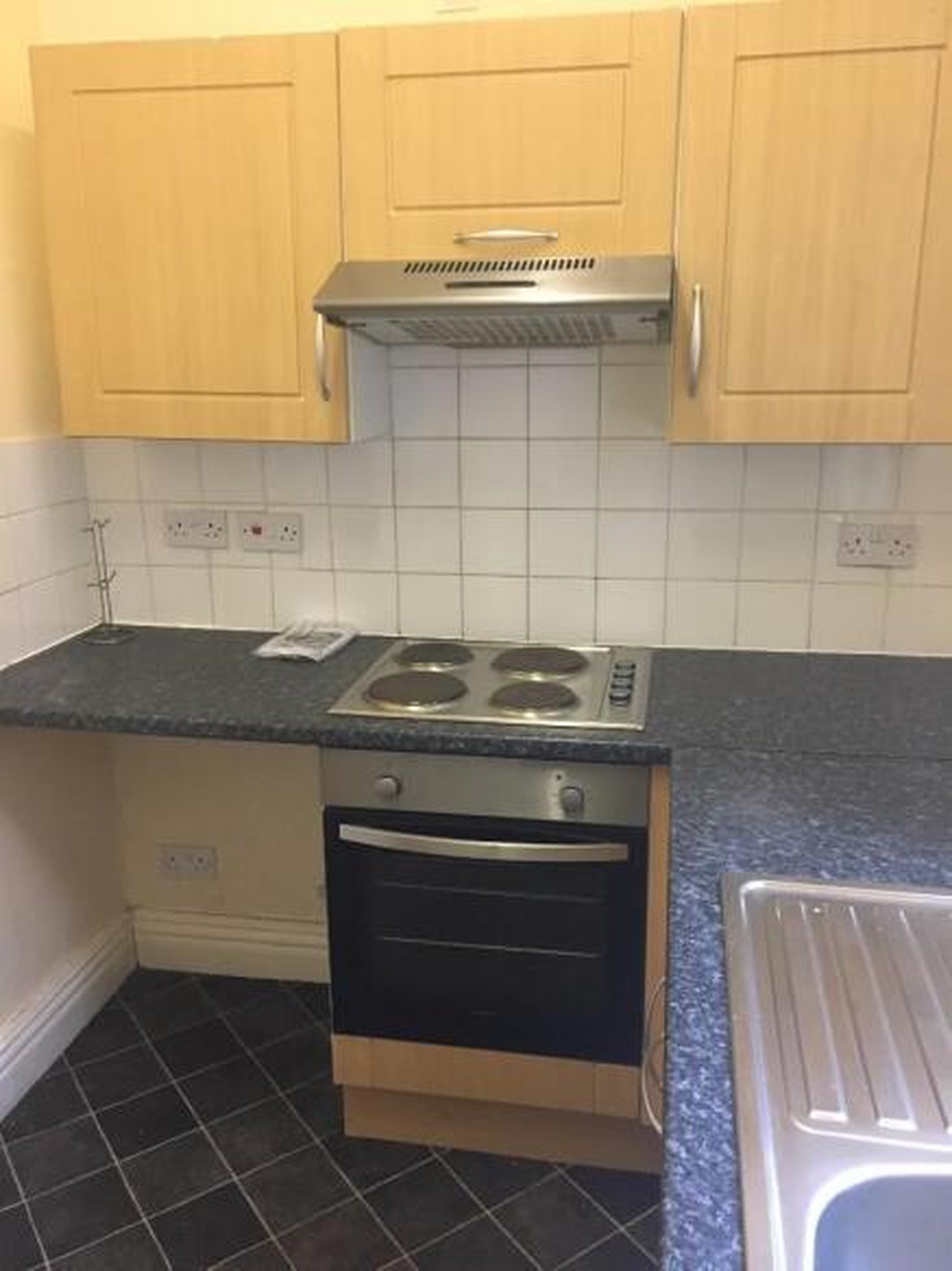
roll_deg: +0.0
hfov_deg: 48.2
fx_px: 1064
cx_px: 476
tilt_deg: -13.9
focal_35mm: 29
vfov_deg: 61.7
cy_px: 636
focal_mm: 4.15
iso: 250
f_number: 2.2
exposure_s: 1/33
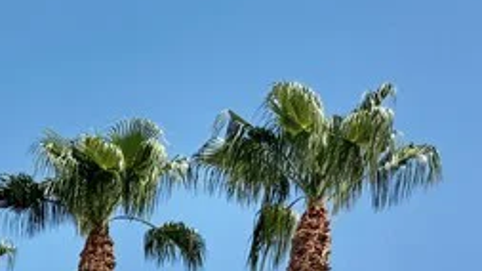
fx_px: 1354
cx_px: -457
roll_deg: -3.0
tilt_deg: +3.9
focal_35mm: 106
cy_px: 672
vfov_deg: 9.9
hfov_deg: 16.1
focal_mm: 6.76
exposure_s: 1/8130
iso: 80
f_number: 1.78
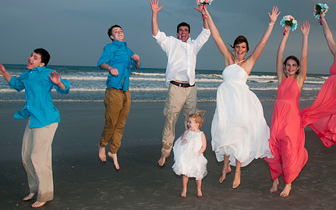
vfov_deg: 34.2
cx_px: 192
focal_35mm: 37
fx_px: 339
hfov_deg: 52.6
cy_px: 78
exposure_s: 1/250
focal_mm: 18
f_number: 5.6
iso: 100
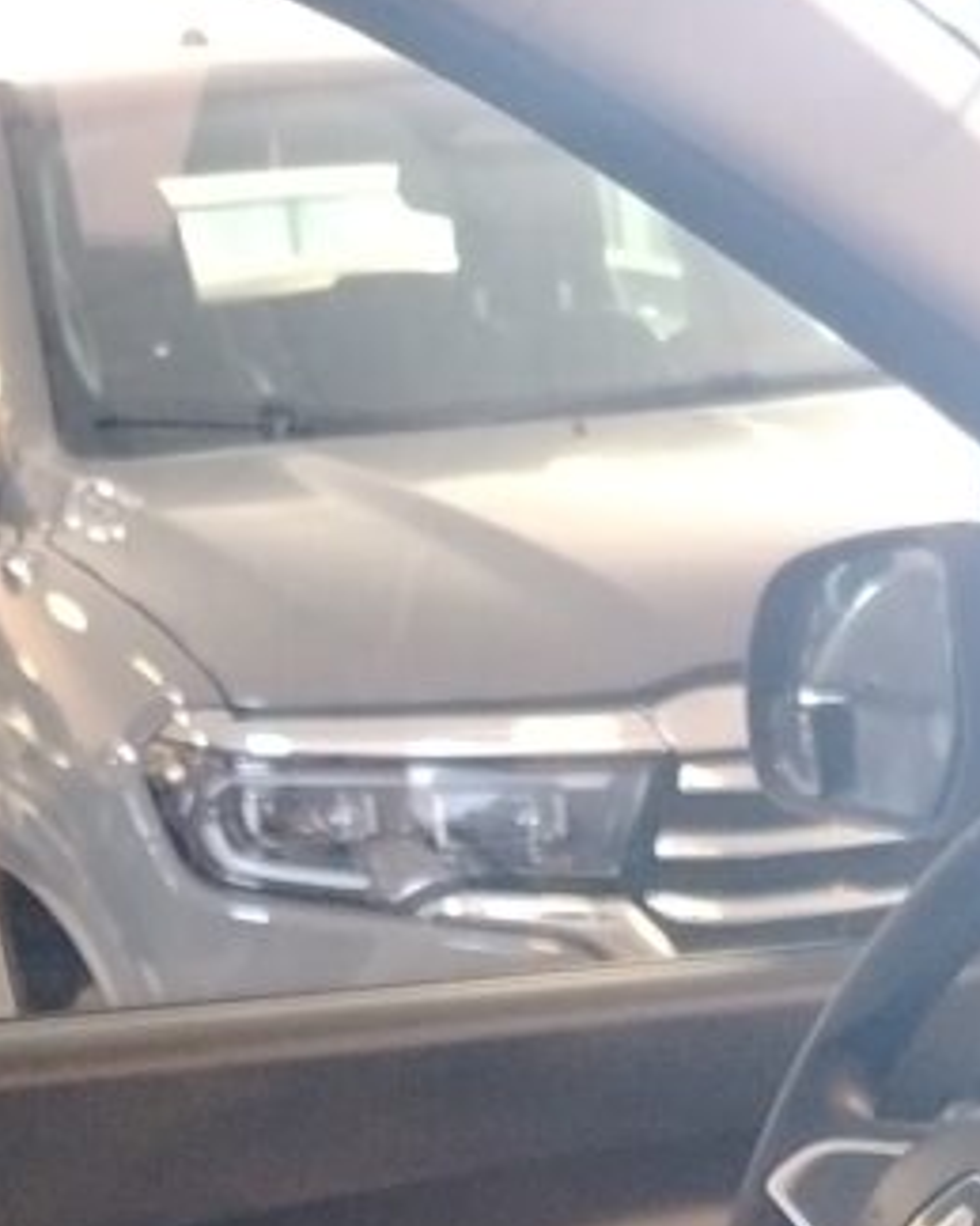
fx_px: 2684
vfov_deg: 21.6
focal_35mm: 74
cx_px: 692
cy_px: 1824
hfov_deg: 20.6
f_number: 1.75
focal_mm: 5.25
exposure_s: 1/20
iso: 4431
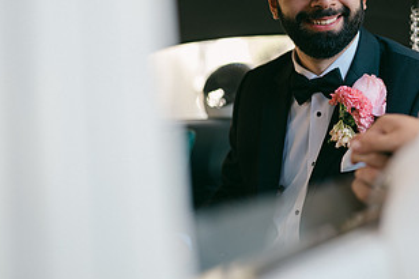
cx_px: 331
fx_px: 768
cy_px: 24
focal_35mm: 66
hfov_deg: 29.9
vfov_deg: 20.2
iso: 64
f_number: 1.2
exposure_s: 1/200
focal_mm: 35
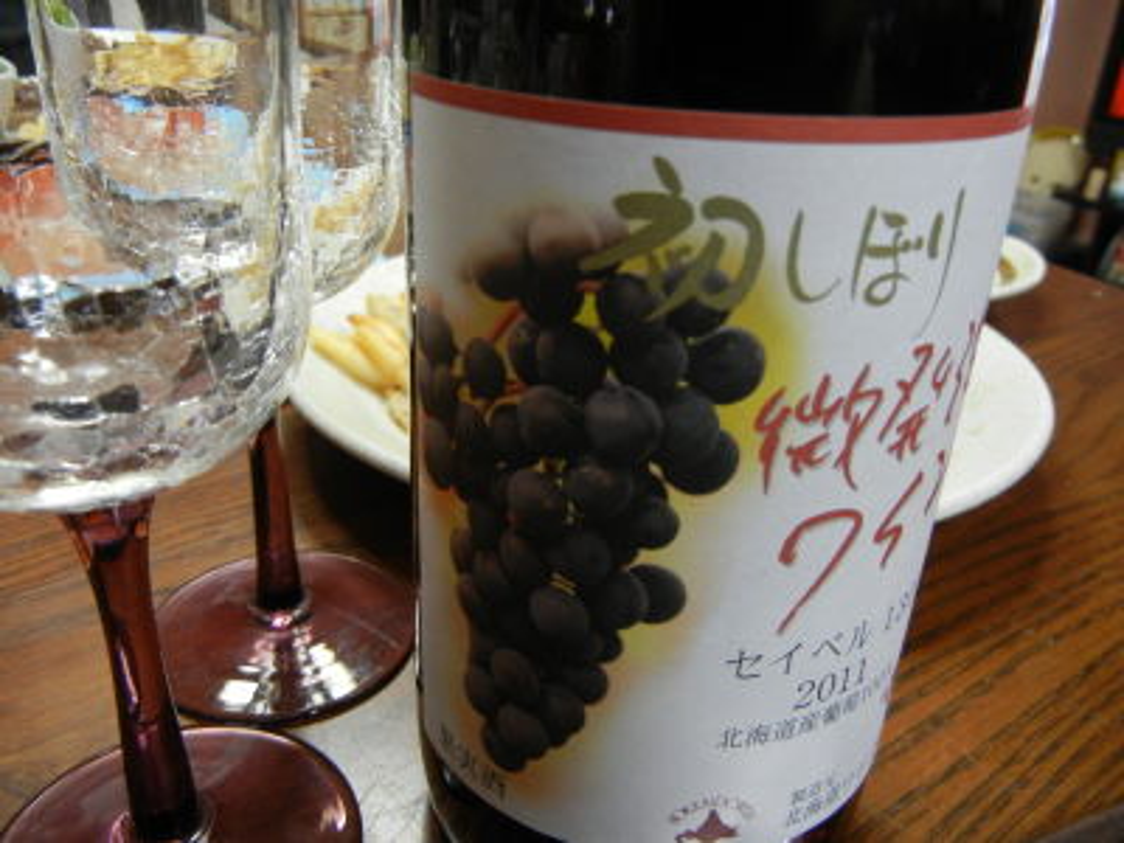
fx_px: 974
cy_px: 422
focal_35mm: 30
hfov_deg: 60.0
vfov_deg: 46.8
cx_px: 562
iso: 400
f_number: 3.5
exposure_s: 1/25.1
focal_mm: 5.4
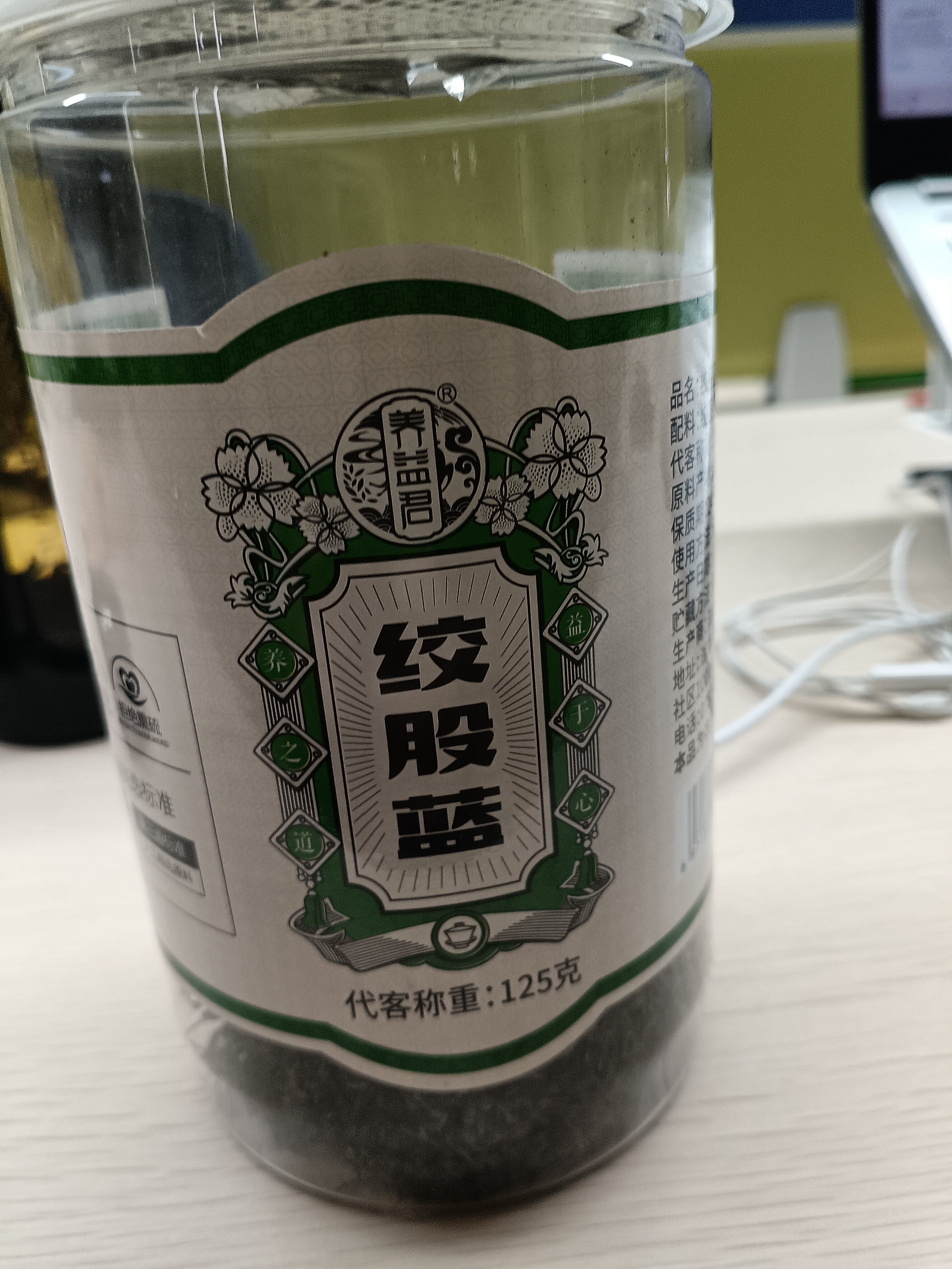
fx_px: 990
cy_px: 634
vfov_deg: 65.3
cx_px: 476
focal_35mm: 27
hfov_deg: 51.4
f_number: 1.8
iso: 392
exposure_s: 1/33.3
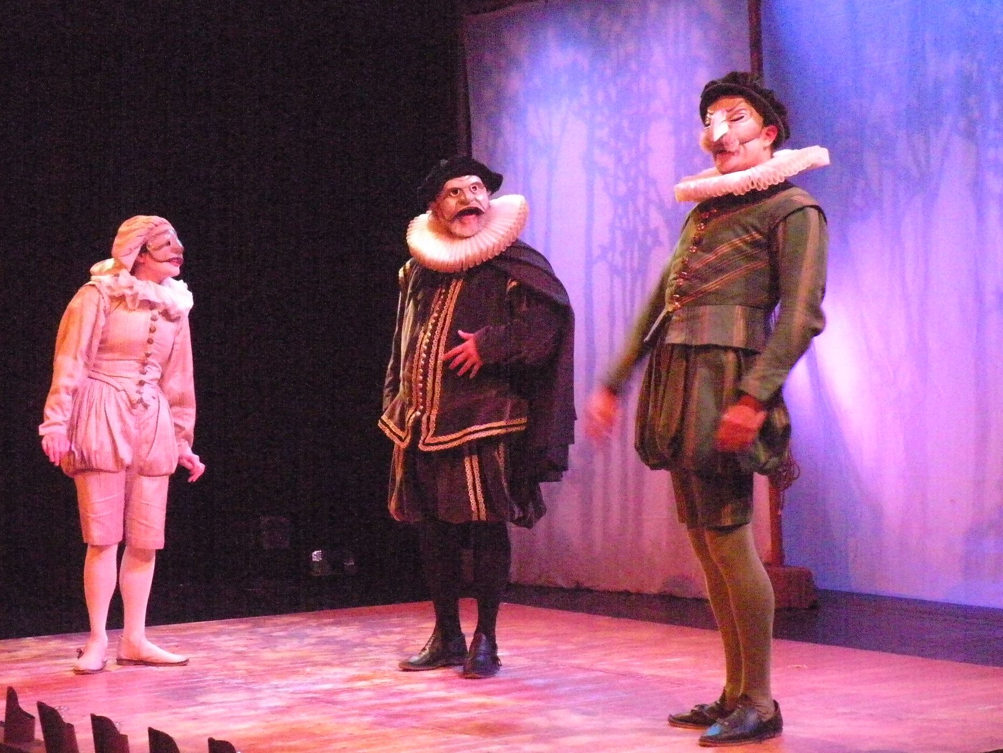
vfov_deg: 26.1
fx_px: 1623
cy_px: 376
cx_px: 502
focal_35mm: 56
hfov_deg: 34.3
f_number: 3.5
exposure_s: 1/44.4
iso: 2000
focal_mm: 9.8
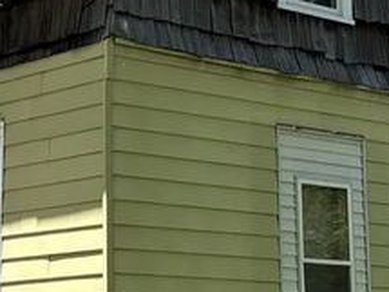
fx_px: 1393
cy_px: 96
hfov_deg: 15.9
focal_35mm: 124
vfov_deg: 11.9
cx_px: 139
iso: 50
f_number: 1.6
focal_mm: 5.96
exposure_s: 1/1287
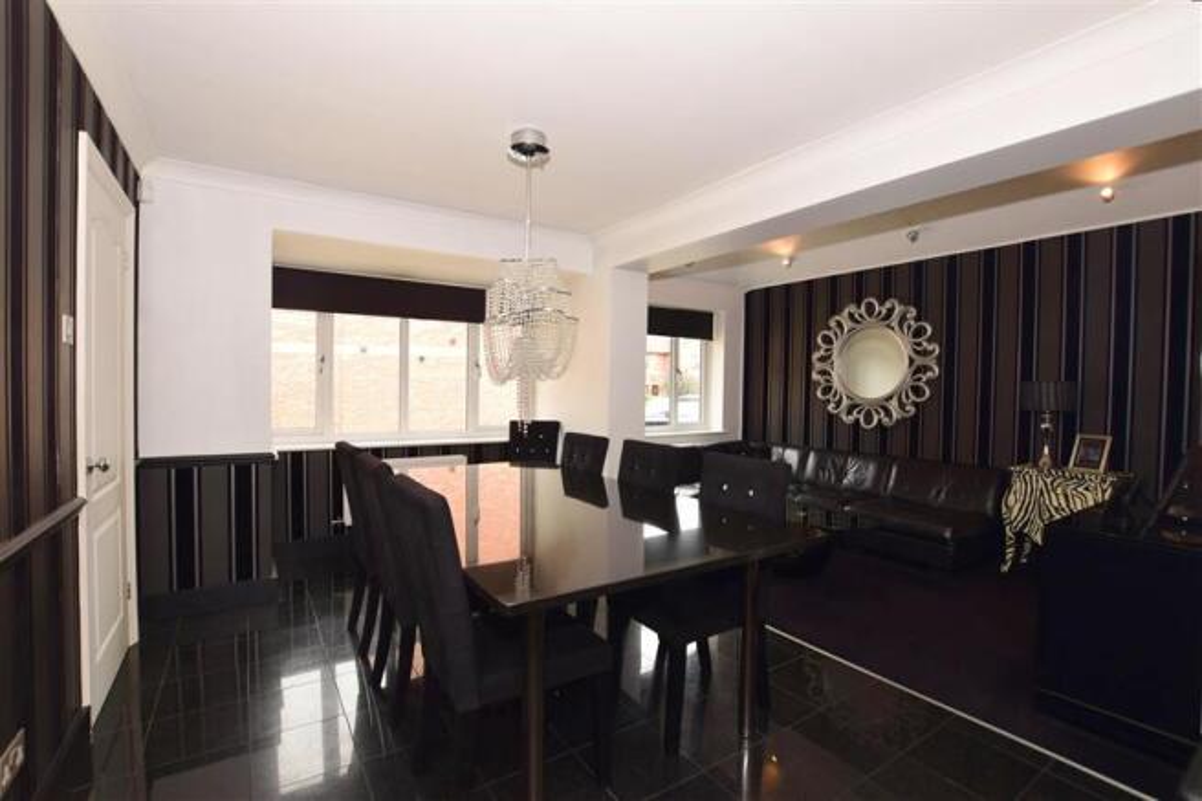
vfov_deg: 77.3
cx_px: 601
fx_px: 501
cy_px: 400
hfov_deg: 100.4
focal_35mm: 15
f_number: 7.1
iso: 200
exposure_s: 1/40
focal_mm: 10
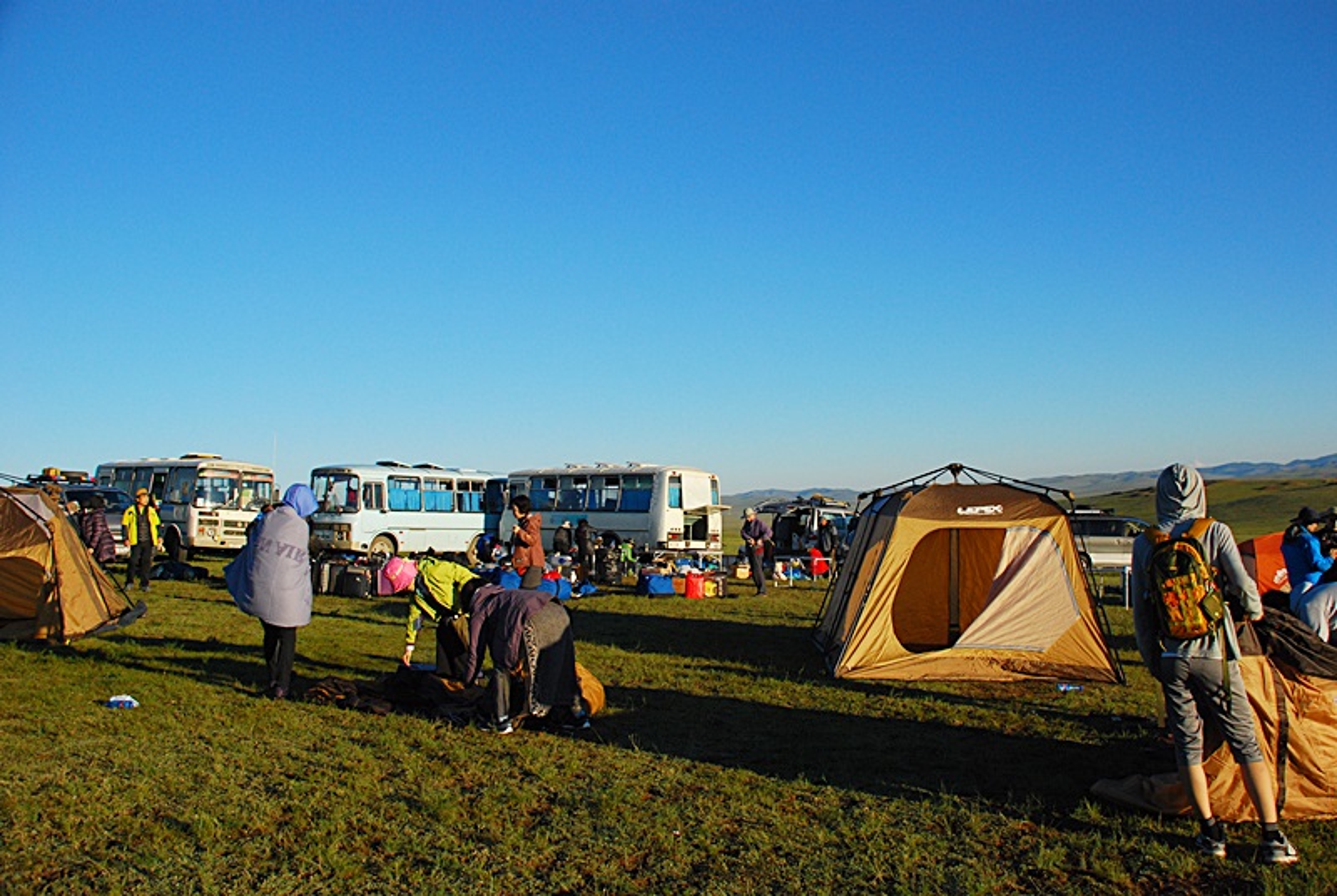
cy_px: 448
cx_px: 668
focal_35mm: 30
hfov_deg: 61.9
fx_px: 1116
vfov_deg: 43.7
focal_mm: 20
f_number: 6.3
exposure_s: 1/1250
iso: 400
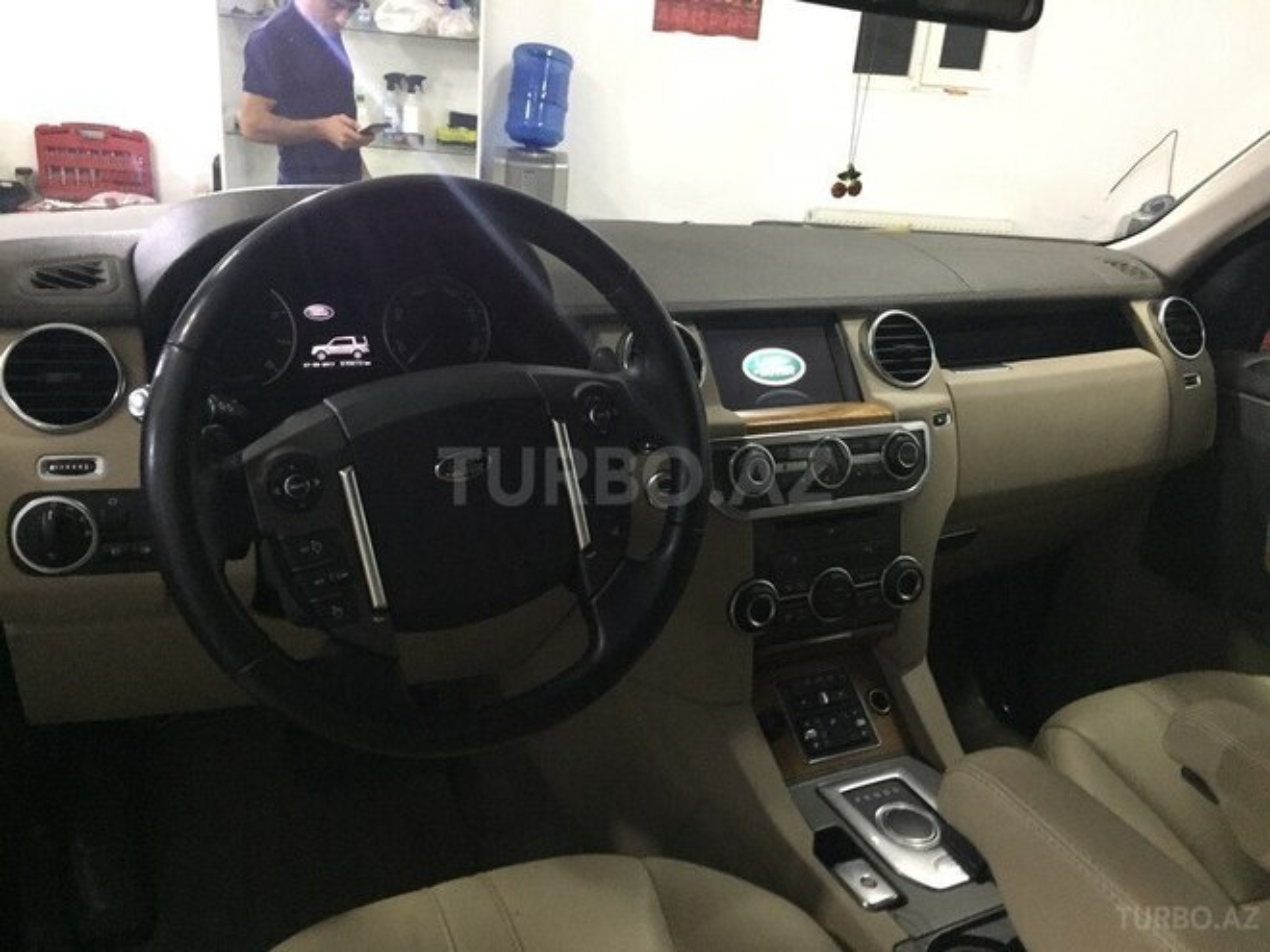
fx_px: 1064
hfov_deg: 61.7
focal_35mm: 29
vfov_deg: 48.2
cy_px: 476
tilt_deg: -21.5
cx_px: 635
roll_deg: -6.2
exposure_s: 1/17
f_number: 2.2
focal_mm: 4.15
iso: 320
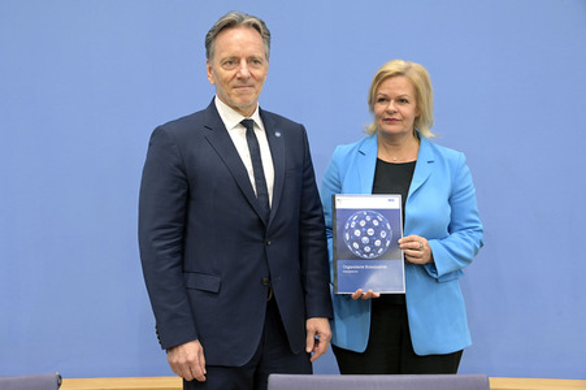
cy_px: 195
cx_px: 293
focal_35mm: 48
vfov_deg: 28.0
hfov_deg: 41.1
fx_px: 781
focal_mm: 48
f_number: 5.6
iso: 5000
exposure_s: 1/320
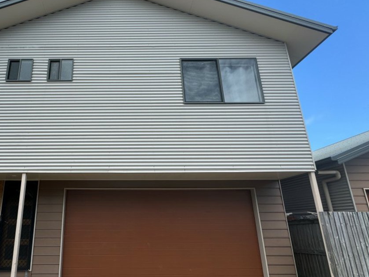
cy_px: 171
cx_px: 116
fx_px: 213
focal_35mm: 20
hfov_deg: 78.5
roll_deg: +0.1
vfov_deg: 65.1
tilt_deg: +13.7
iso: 50
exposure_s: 1/1110
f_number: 2.2
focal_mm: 2.22
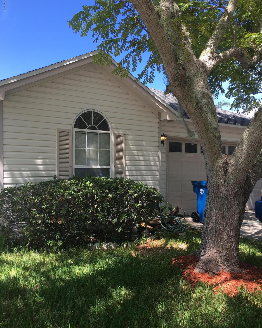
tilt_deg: -0.1
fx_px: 300
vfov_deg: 57.1
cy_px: 177
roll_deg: -0.1
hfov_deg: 47.1
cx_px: 131
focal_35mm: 31
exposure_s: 1/422
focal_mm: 4.15
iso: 25
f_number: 2.2
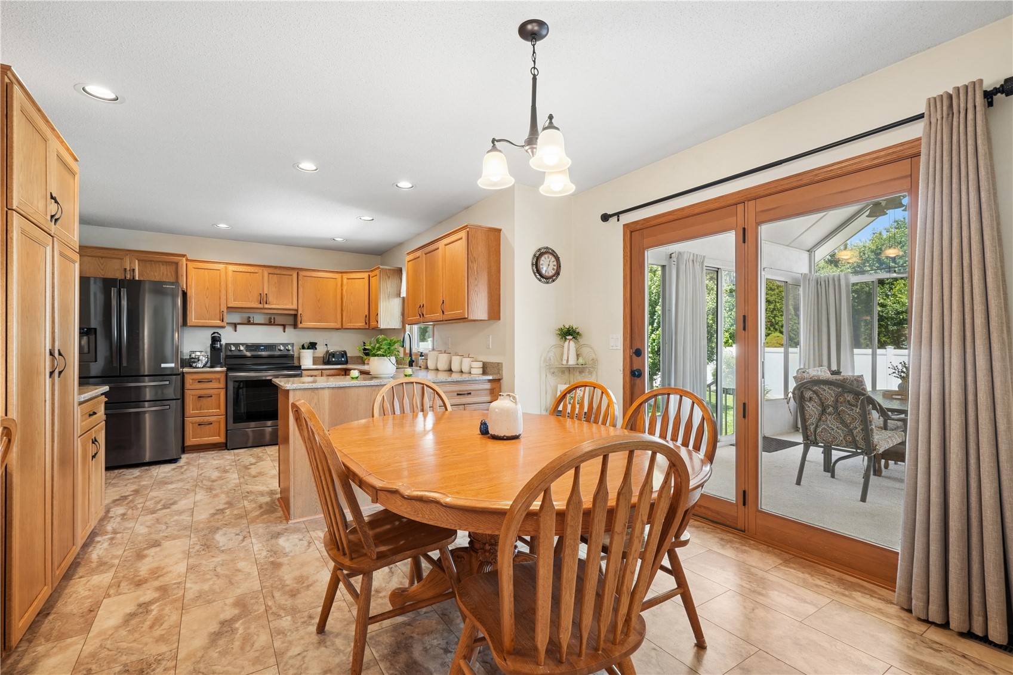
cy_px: 338
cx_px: 506
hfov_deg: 96.7
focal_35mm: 16
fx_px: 450
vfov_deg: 73.7
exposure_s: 1/13
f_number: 10
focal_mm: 16
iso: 400
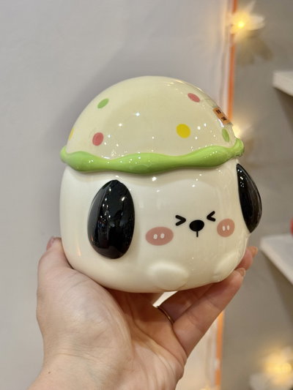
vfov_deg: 39.6
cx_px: 146
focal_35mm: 48
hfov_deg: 30.3
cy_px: 195
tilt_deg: -23.6
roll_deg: -0.7
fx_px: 541
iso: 100
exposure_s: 1/50
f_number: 1.78
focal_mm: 6.76
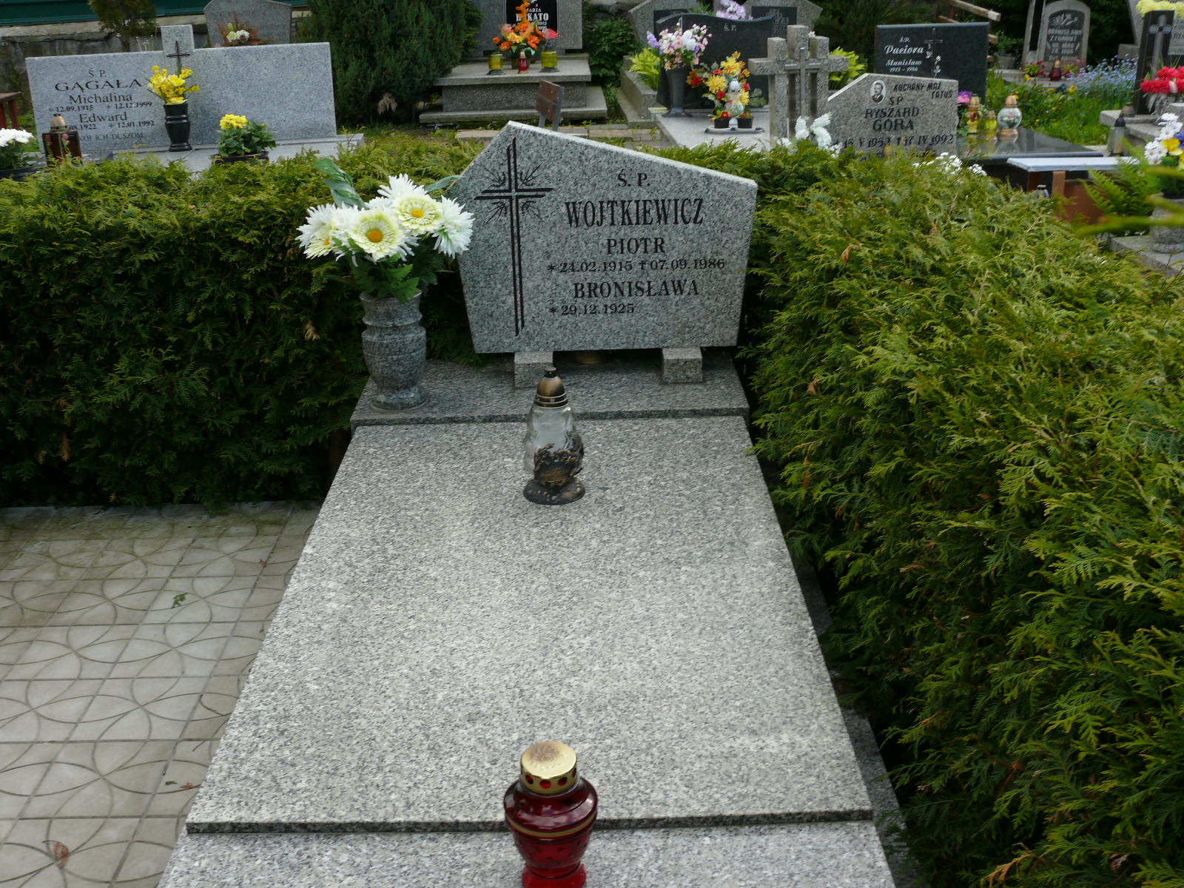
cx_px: 592
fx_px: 1197
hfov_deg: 52.6
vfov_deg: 40.7
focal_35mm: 35
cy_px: 444
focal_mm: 7.4
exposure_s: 1/250
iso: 100
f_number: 4
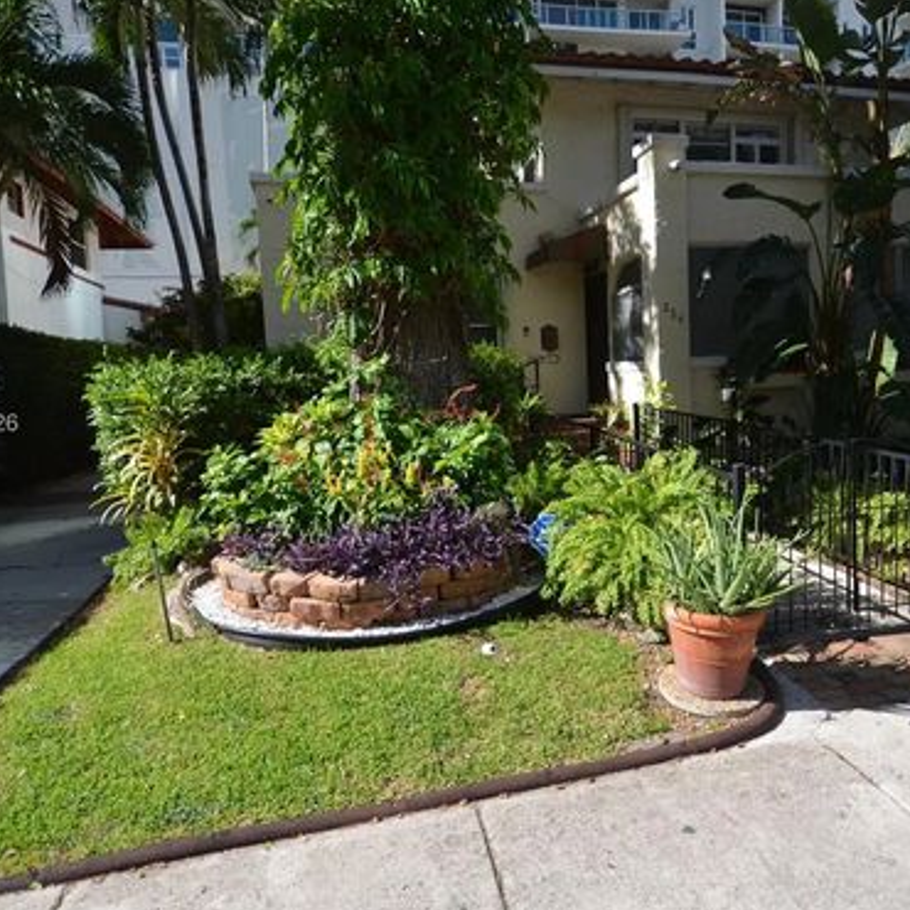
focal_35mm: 22
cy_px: 425
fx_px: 654
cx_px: 499
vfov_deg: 69.6
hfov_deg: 69.5
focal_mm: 10
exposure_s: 1/1250
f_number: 5.6
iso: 400
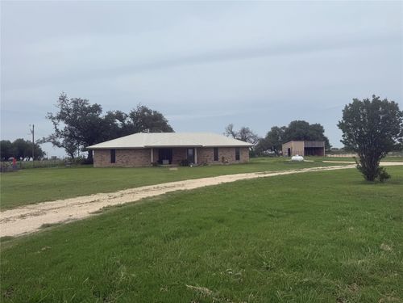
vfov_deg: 56.8
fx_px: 279
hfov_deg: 71.6
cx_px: 202
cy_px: 152
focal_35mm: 24
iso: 80
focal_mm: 6.76
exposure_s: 1/8130
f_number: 1.78
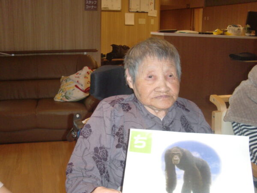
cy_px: 96
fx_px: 282
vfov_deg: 37.7
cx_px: 128
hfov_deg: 49.0
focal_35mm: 38
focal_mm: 6.66
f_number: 3.9
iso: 200
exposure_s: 1/60
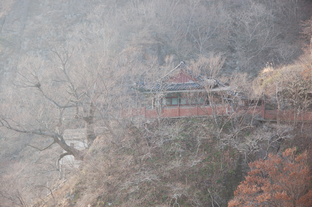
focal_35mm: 105
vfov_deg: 13.0
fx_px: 908
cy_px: 104
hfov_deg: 19.5
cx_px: 156
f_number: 5
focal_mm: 70
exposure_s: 1/320
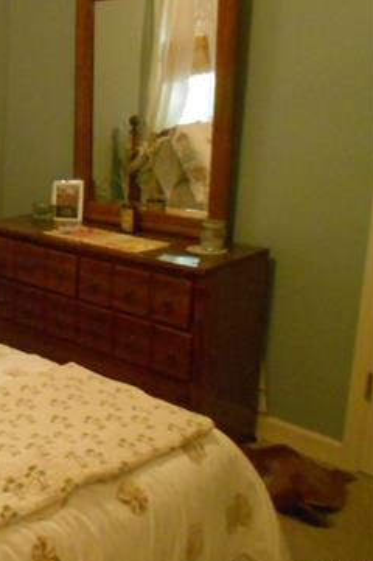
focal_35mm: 48
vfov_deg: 40.9
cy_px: 211
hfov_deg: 24.3
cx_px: -118
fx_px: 747
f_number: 3.2
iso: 640
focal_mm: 4.6
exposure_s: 1/8
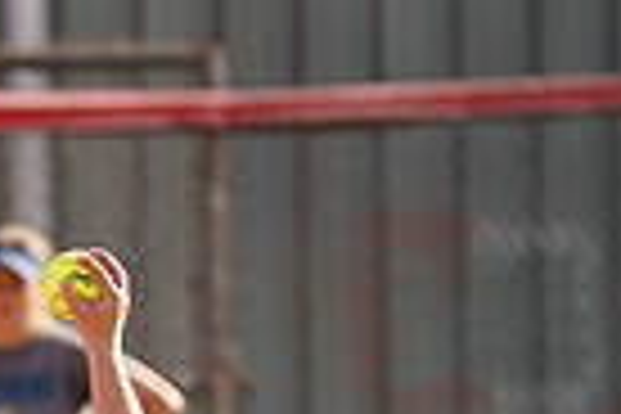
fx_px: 16265
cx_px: -117
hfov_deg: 2.2
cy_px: 794
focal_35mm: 943
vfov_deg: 1.5
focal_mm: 200
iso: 400
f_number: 2.8
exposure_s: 1/3200
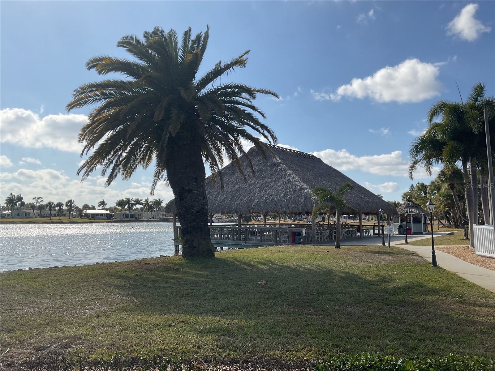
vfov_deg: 48.2
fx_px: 415
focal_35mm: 29
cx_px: 248
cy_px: 186
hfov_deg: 61.7
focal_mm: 3
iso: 16
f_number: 1.8
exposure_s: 1/3322
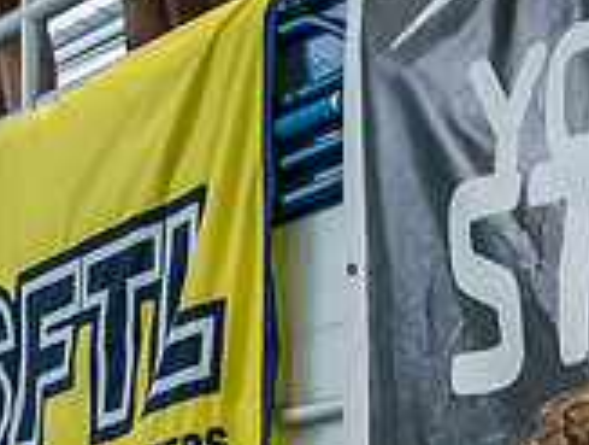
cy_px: 762
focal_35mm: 142
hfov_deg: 12.8
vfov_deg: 10.0
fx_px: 2422
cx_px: 1015
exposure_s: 1/250
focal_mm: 20
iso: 3200
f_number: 5
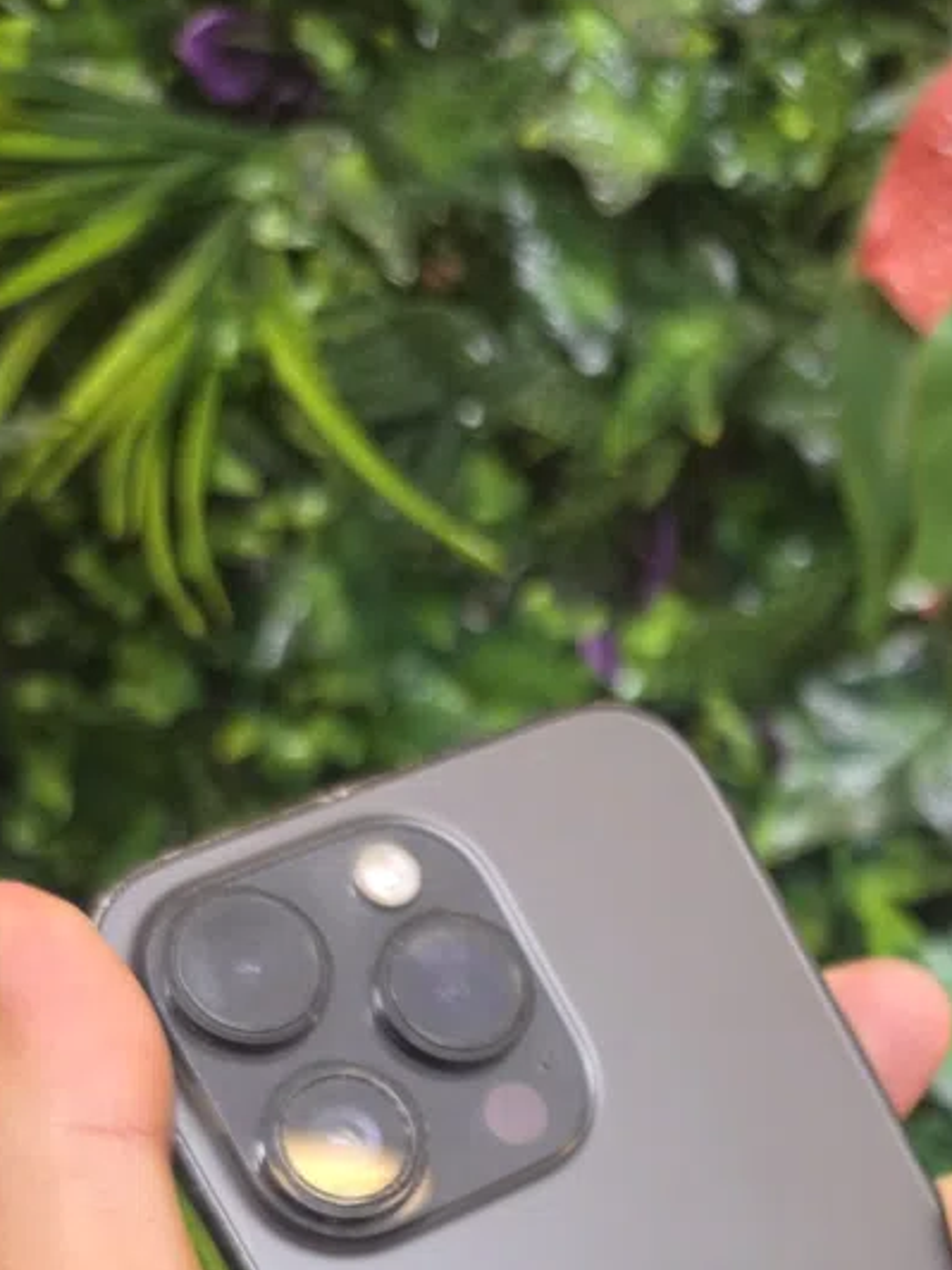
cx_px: 976
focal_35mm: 59
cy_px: 1515
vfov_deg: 28.5
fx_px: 2163
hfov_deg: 23.6
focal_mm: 6.3
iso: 64
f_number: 1.7
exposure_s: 1/100
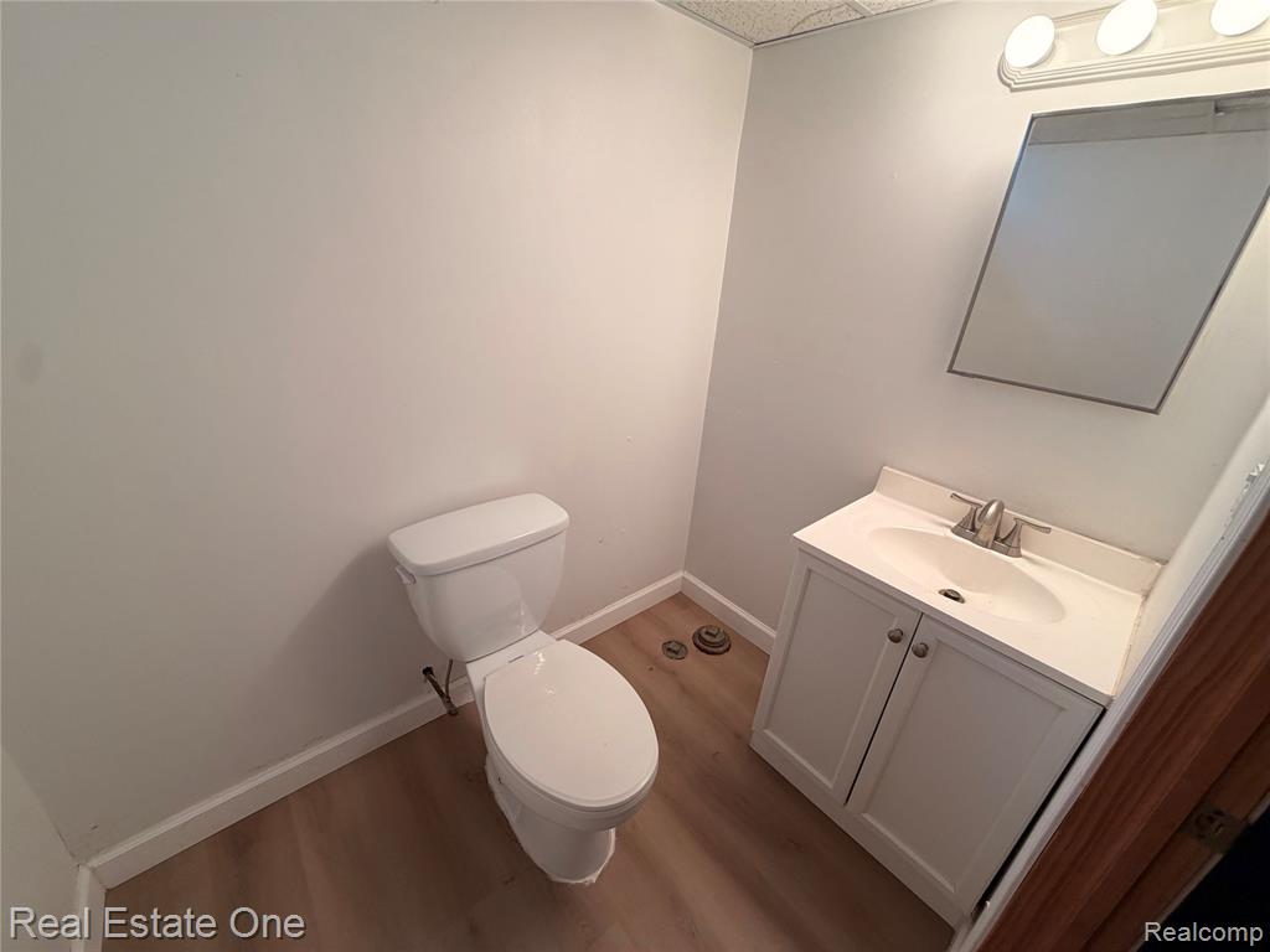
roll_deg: -4.9
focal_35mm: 14
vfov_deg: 85.7
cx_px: 635
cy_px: 476
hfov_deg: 102.1
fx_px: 514
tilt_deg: -23.6
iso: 160
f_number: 2.2
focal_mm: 2.22
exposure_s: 1/120
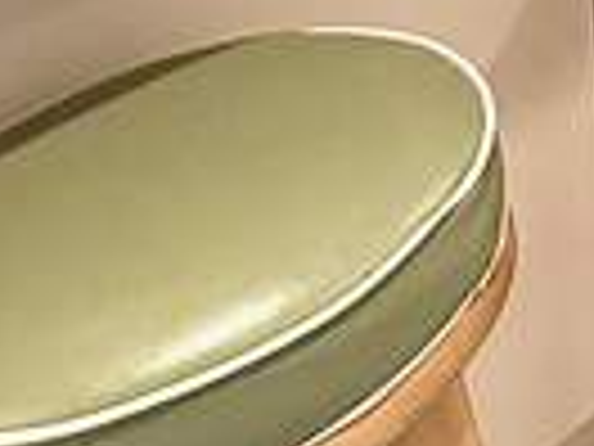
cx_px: 1251
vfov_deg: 13.8
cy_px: -536
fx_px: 1459
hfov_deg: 16.4
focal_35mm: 85
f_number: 2.2
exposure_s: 1/60
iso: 200
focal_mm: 2.22
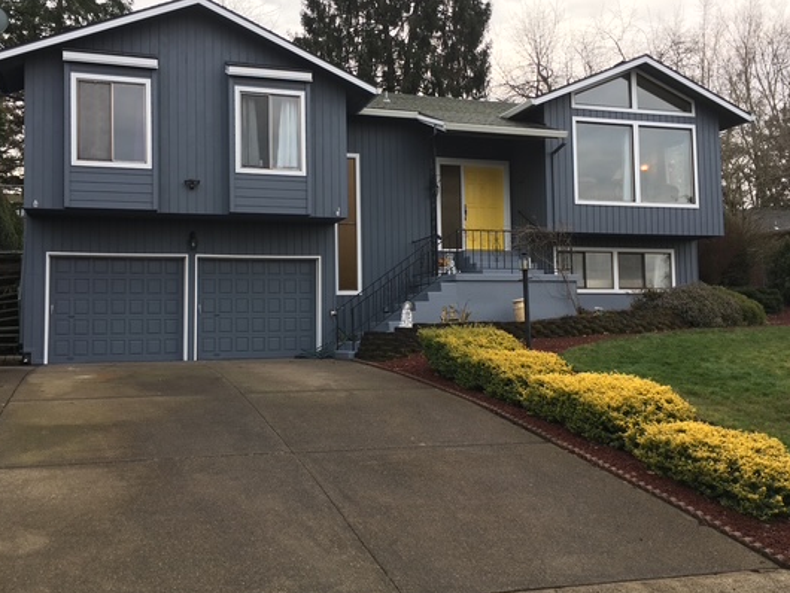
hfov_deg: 52.5
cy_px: 279
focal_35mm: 35
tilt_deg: +3.7
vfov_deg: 40.7
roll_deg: +1.0
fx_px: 799
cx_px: 361
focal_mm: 4.15
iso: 25
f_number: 2.2
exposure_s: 1/125
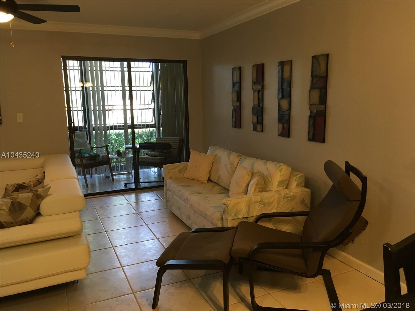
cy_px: 156
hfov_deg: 61.7
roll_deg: +1.4
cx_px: 208
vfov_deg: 48.2
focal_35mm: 29
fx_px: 348
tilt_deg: -9.8
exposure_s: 1/30
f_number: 2.2
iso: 80
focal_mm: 4.15
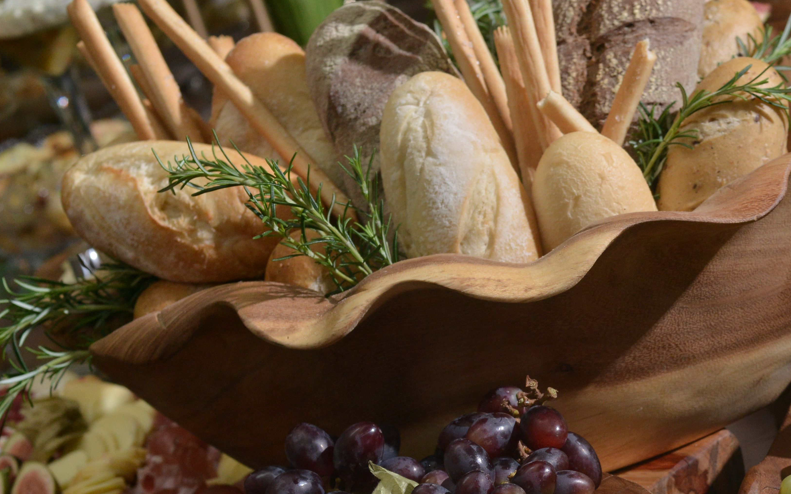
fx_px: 2501
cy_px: 422
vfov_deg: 11.2
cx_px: 817
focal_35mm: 116
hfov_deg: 17.5
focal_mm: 50
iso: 800
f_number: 6.3
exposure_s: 1/60
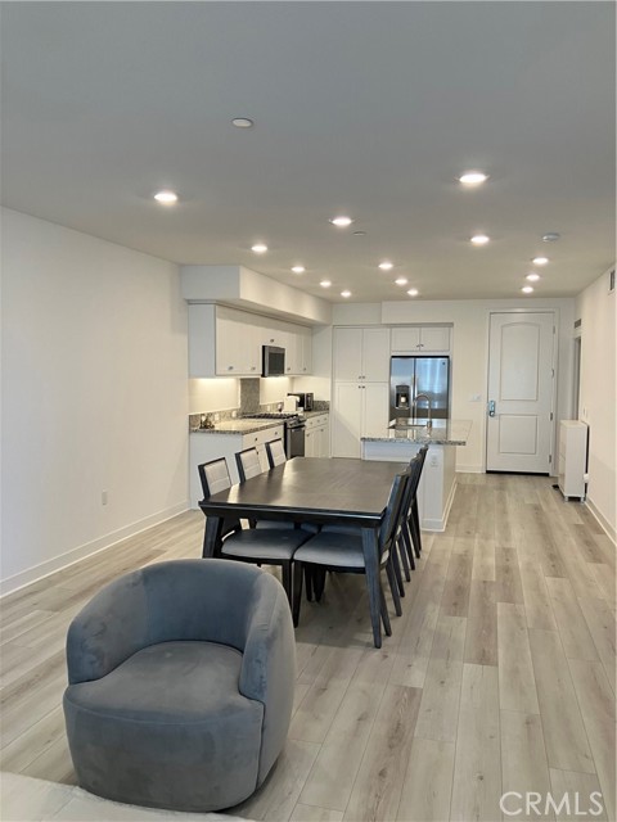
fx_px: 665
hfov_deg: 49.7
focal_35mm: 28
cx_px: 308
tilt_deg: -3.2
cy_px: 411
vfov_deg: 63.4
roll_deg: -0.6
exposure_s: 1/60
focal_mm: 3.99
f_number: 1.8
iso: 64
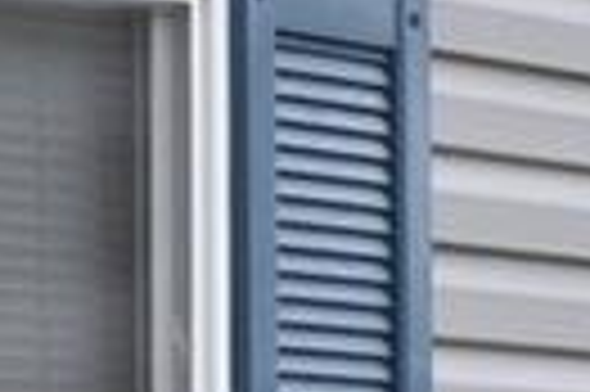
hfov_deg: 5.2
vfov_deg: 3.6
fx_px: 6138
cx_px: 1788
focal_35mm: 375
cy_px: 547
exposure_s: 1/200
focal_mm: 32
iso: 200
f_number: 7.1
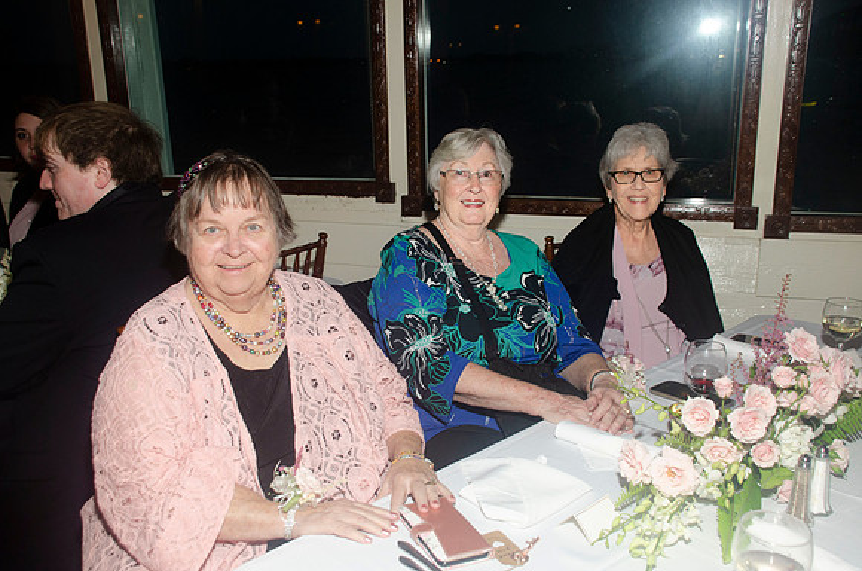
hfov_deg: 53.2
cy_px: 286
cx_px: 431
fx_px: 860
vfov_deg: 36.7
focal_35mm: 36
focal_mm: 24
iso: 400
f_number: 5.6
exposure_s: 1/60
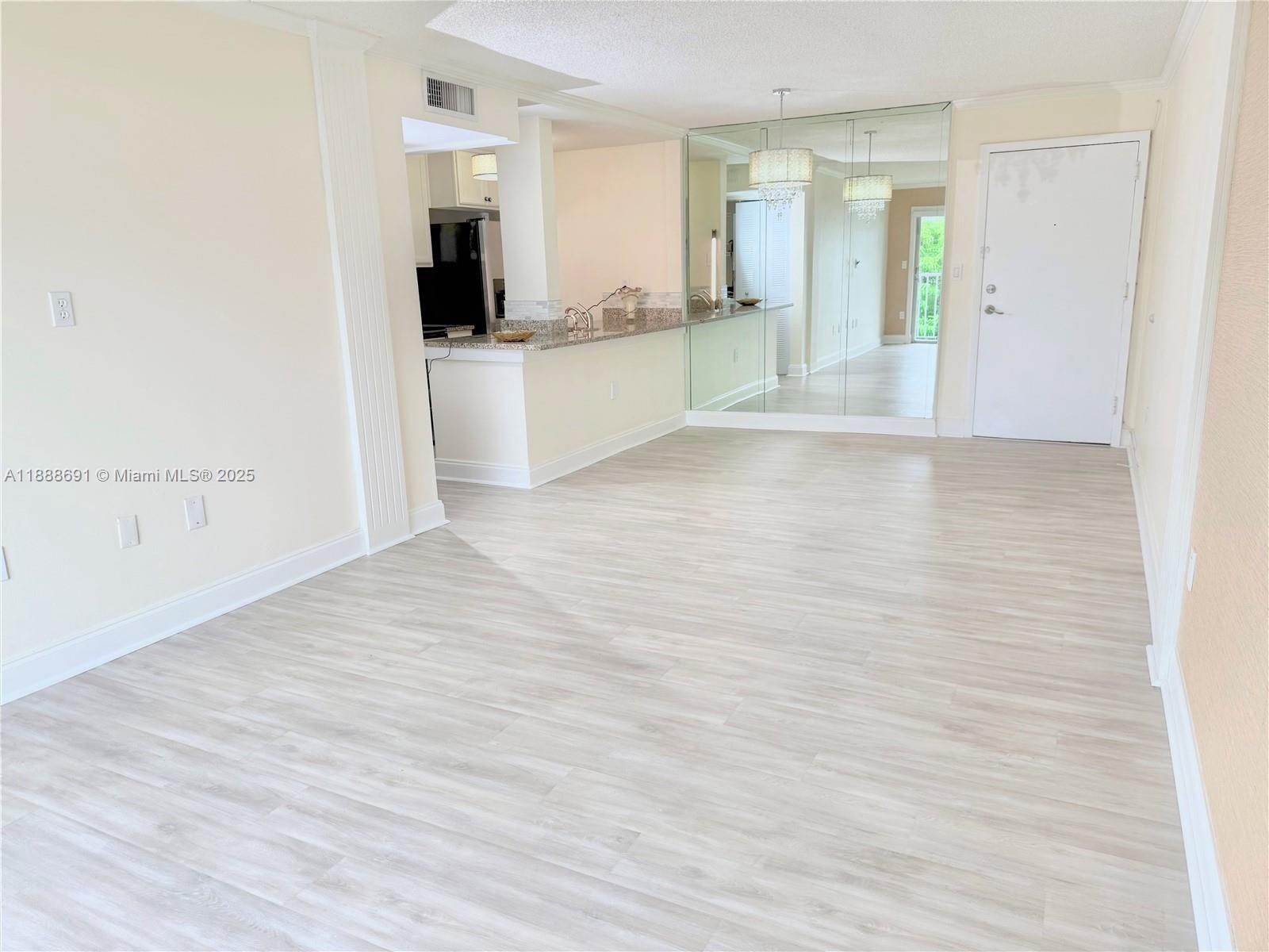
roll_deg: +1.4
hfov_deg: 71.6
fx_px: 880
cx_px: 634
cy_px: 476
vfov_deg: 56.8
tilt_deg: -12.8
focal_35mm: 24
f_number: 1.78
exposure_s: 1/250
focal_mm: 6.76
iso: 100
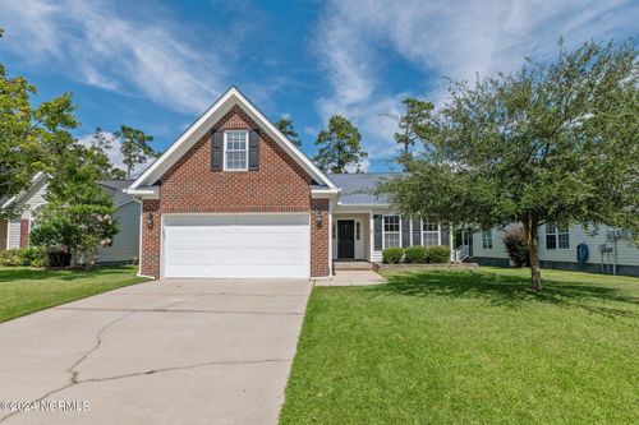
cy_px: 212
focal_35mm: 18
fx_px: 319
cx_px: 320
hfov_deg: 90.0
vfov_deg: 67.3
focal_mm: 18
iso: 400
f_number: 9
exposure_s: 1/1000
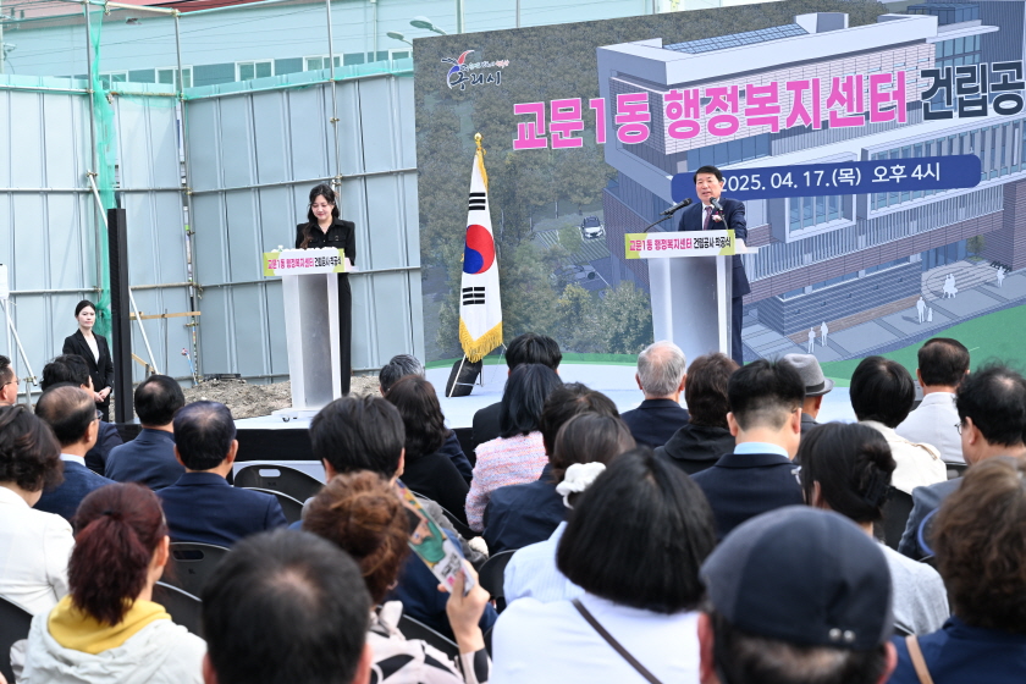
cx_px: 513
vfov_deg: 19.5
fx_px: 1995
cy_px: 342
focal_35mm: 70
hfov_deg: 28.8
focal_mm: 70
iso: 200
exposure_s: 1/125
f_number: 8
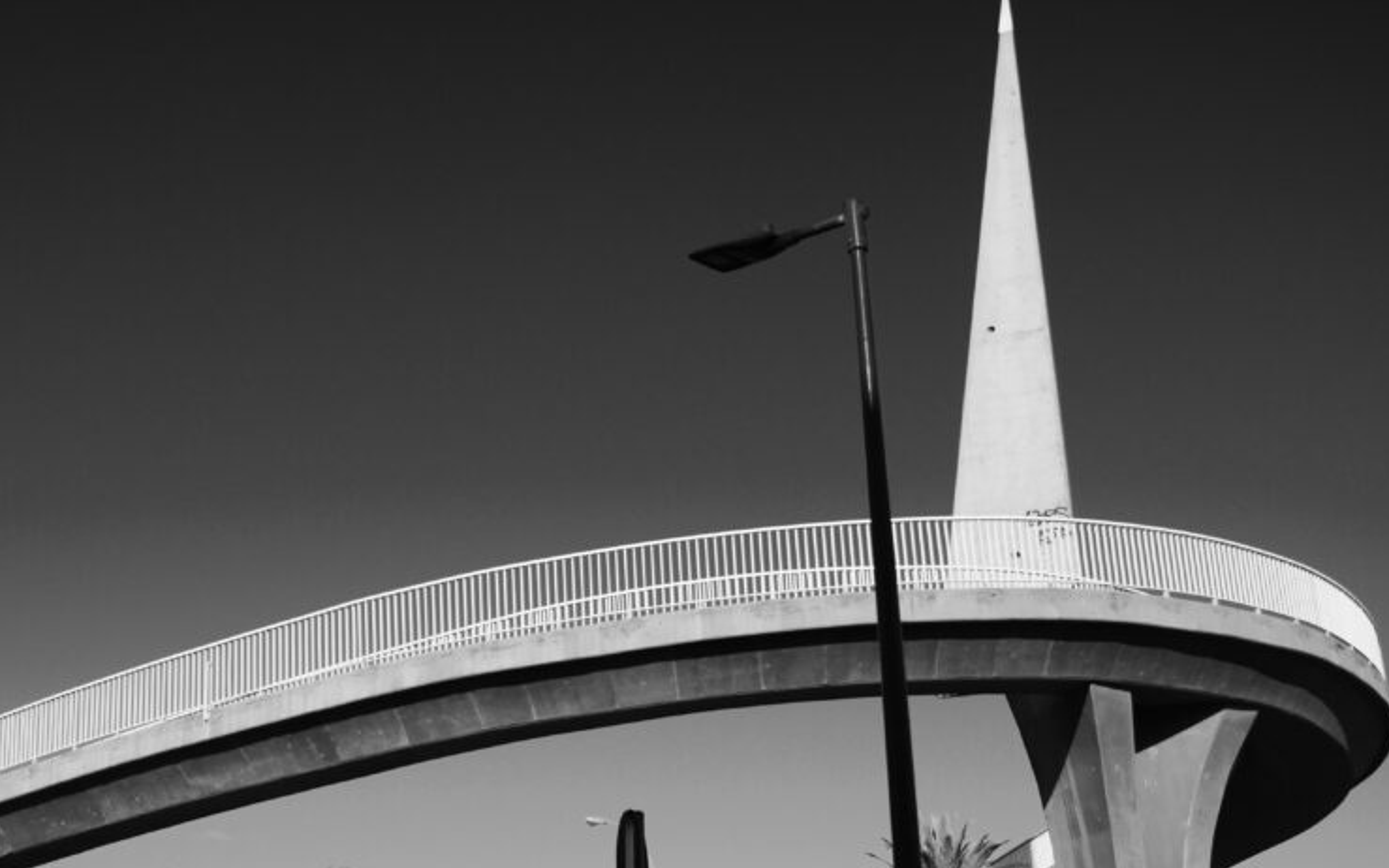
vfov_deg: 27.4
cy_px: 510
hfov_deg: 42.1
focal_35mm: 47
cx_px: 466
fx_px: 1779
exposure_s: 1/1000
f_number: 3.2
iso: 200
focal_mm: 16
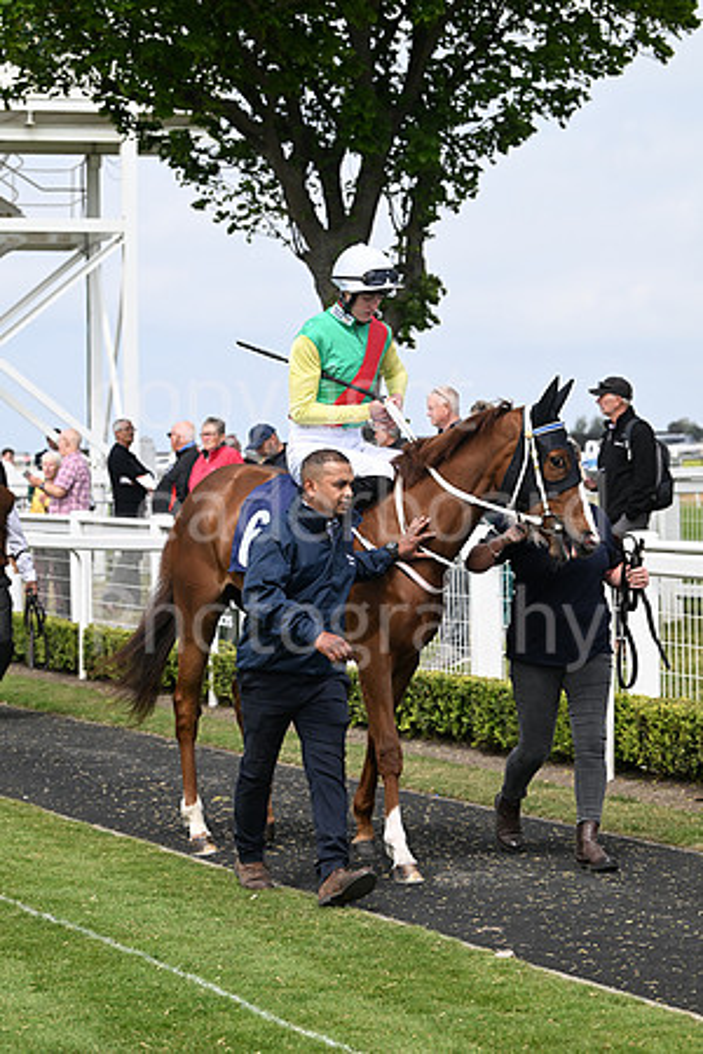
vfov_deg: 18.6
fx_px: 3222
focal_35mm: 110
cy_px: 527
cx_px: 352
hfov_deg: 12.5
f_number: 6.3
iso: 400
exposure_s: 1/1250
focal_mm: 110
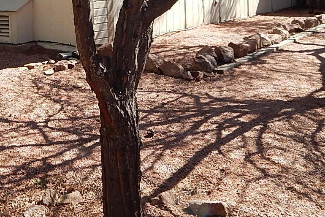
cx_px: 23
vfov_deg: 23.3
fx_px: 488
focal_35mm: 54
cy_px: -33
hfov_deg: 34.5
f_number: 3.1
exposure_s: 1/640
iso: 125
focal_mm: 4.5
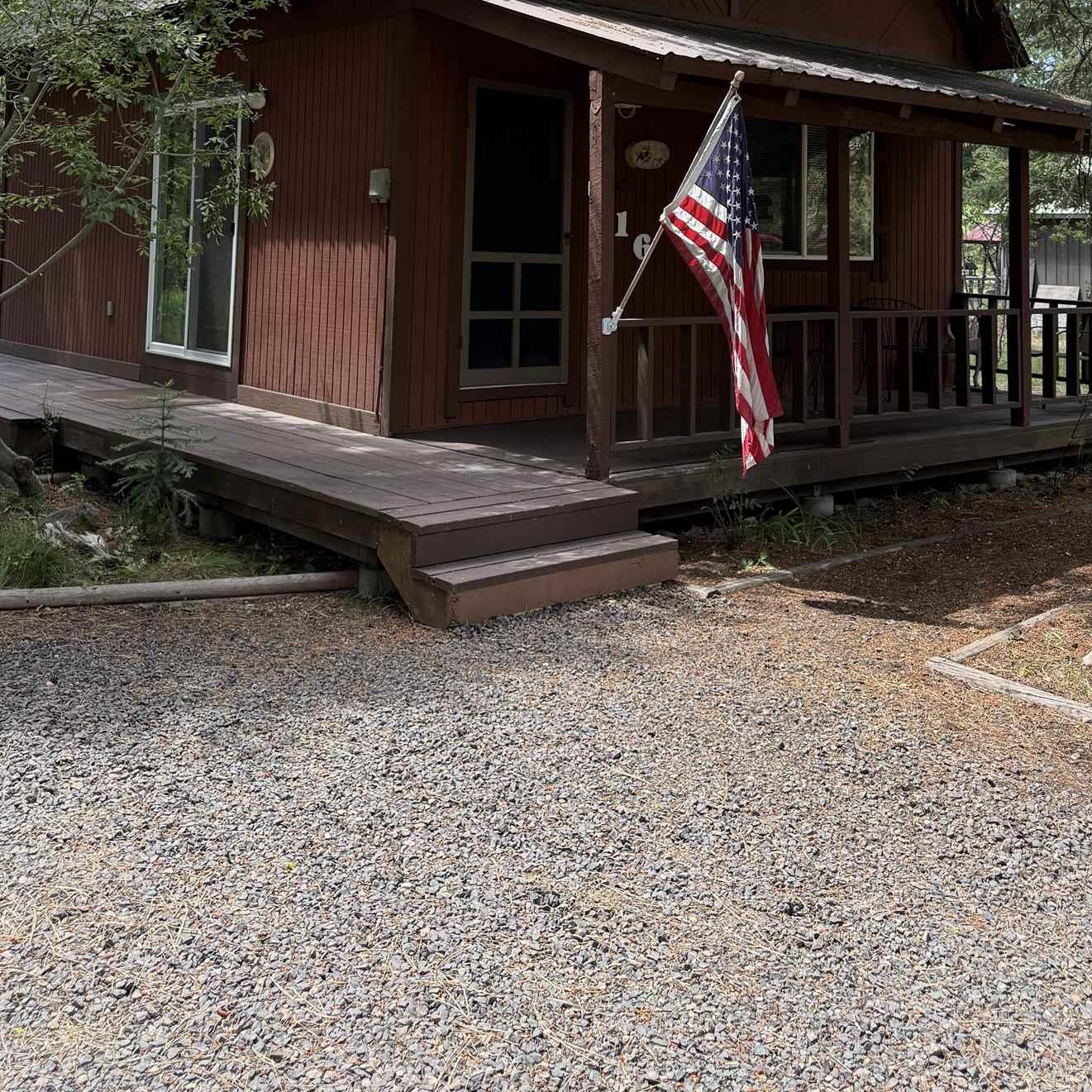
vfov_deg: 42.2
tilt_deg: +4.0
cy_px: 165
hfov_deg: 44.9
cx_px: 595
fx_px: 1321
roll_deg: -1.6
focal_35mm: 37
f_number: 1.78
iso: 100
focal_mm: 6.76
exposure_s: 1/708
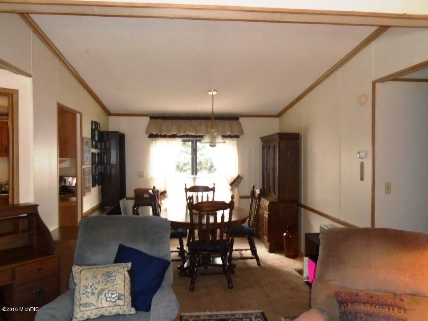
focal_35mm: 26
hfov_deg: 67.3
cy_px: 160
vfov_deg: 53.1
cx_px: 214
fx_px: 321
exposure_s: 1/30
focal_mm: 4.6
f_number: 3.2
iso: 400
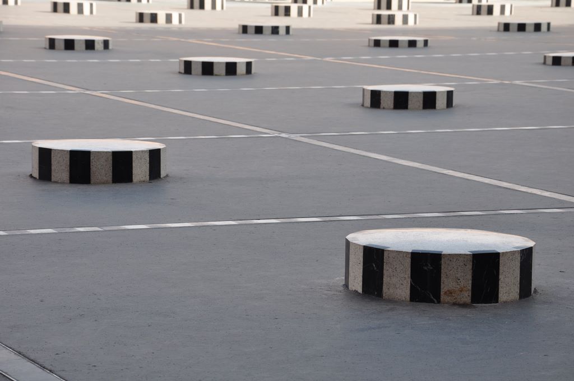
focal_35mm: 138
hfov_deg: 14.9
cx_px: 287
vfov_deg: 9.9
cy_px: 190
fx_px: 2198
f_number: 10
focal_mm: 92
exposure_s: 1/200
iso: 200
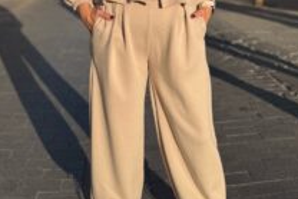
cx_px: 166
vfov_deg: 26.9
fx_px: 398
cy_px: 10
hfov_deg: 41.0
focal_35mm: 48
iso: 80
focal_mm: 6.76
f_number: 1.78
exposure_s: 1/4673
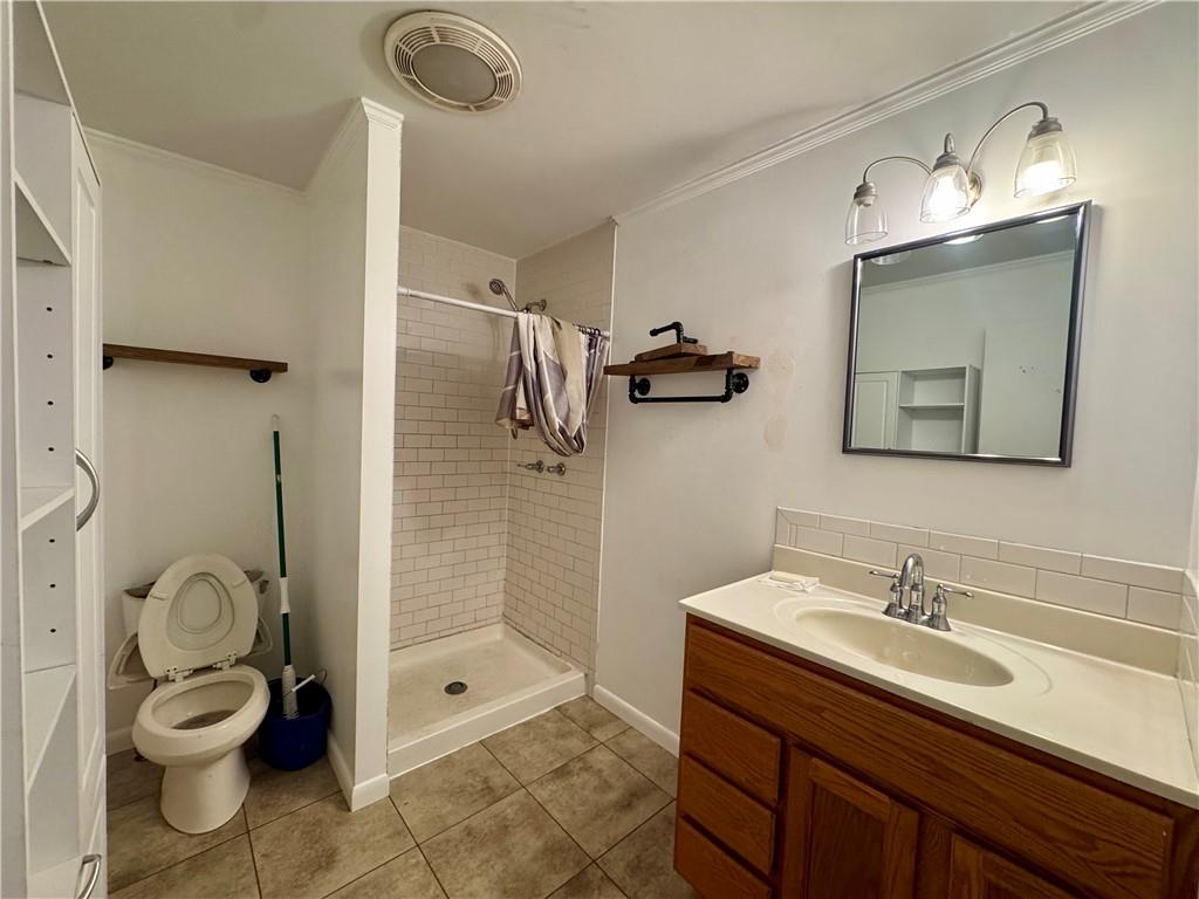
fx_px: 485
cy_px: 450
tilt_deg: -3.9
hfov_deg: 102.1
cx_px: 600
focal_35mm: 14
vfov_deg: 85.7
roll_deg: -2.4
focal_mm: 2.22
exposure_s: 1/120
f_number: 2.2
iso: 320
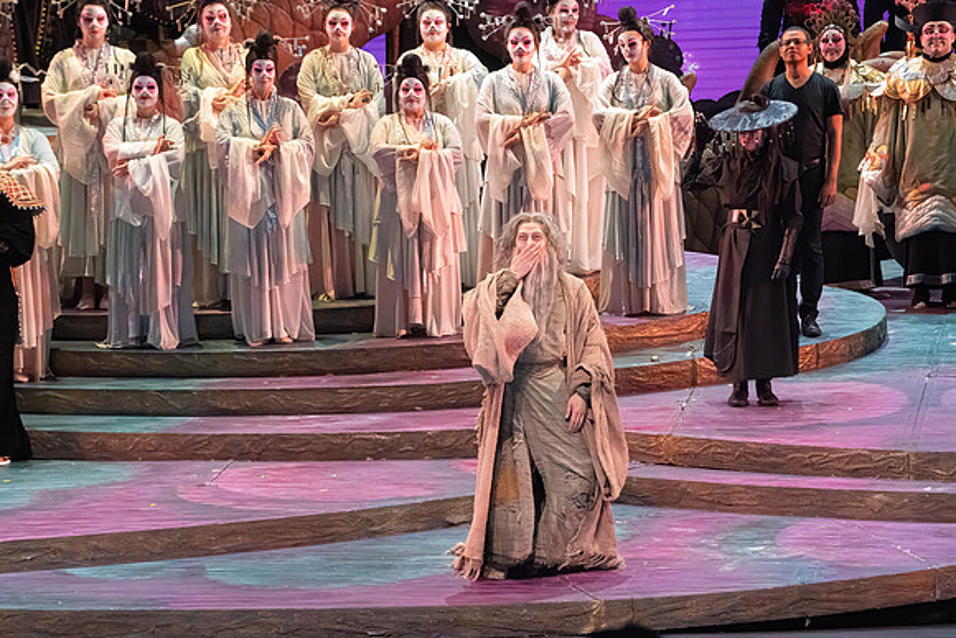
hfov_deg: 10.3
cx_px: 478
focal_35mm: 200
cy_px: 319
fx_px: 5312
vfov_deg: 6.9
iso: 20000
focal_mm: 200
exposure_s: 1/1000
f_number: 10
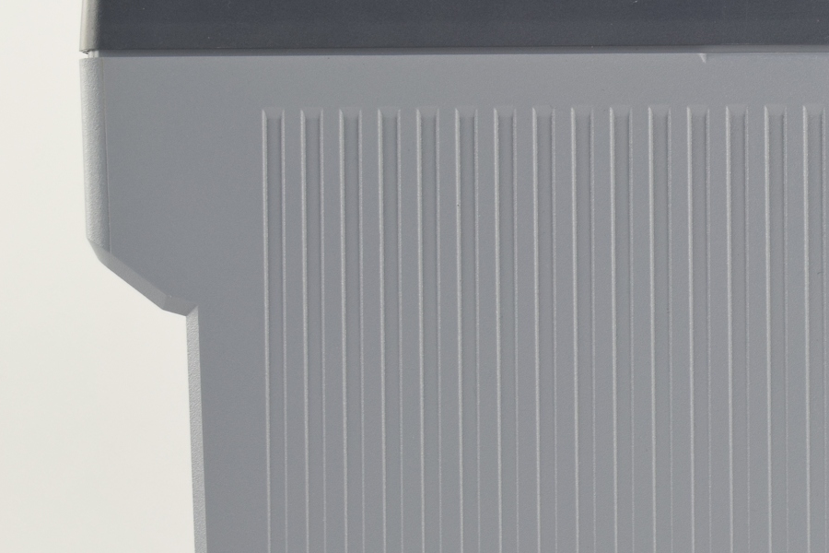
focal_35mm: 157
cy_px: 371
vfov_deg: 8.7
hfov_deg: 12.9
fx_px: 3615
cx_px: 893
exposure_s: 1/30
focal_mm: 46
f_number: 10
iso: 400
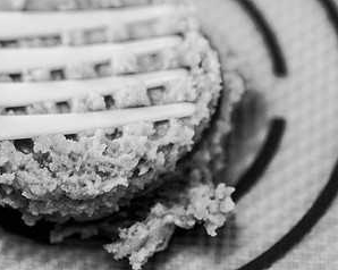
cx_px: 77
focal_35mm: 203
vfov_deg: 7.6
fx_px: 2029
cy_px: 109
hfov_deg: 9.5
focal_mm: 74.2
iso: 1600
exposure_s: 1/80
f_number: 4
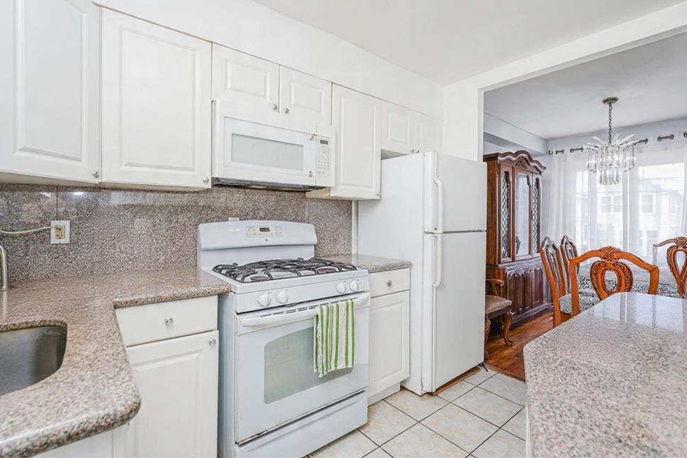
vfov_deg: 70.4
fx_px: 324
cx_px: 352
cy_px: 215
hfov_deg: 93.3
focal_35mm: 17
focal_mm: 16
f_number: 5
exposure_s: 1/50
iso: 64
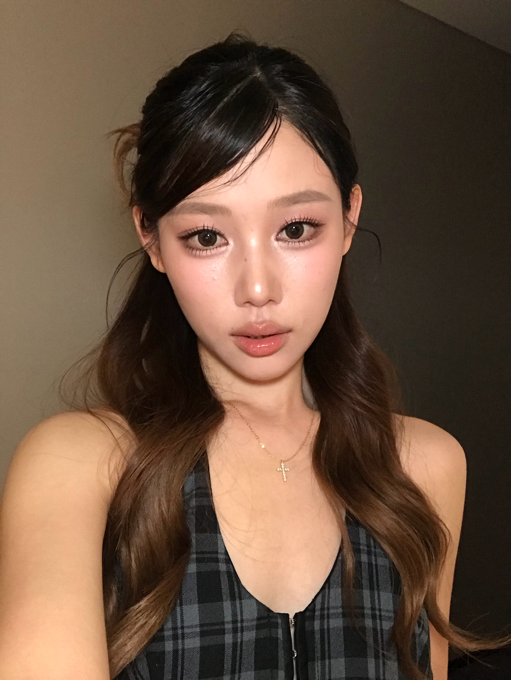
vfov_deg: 56.8
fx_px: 629
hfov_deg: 44.2
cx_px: 256
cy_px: 340
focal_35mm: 32
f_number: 2.2
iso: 200
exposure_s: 1/24
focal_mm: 2.87
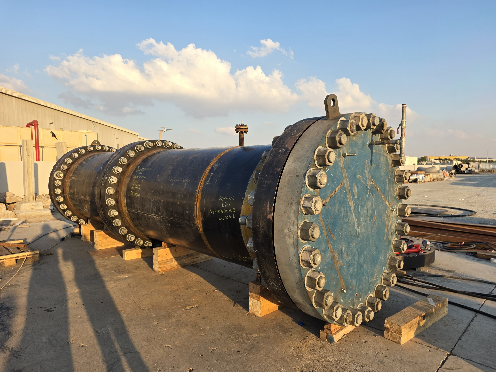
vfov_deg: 58.9
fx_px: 330
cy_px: 186
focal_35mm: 23
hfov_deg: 73.9
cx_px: 248
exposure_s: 1/2327
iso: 80
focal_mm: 6.25
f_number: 1.7
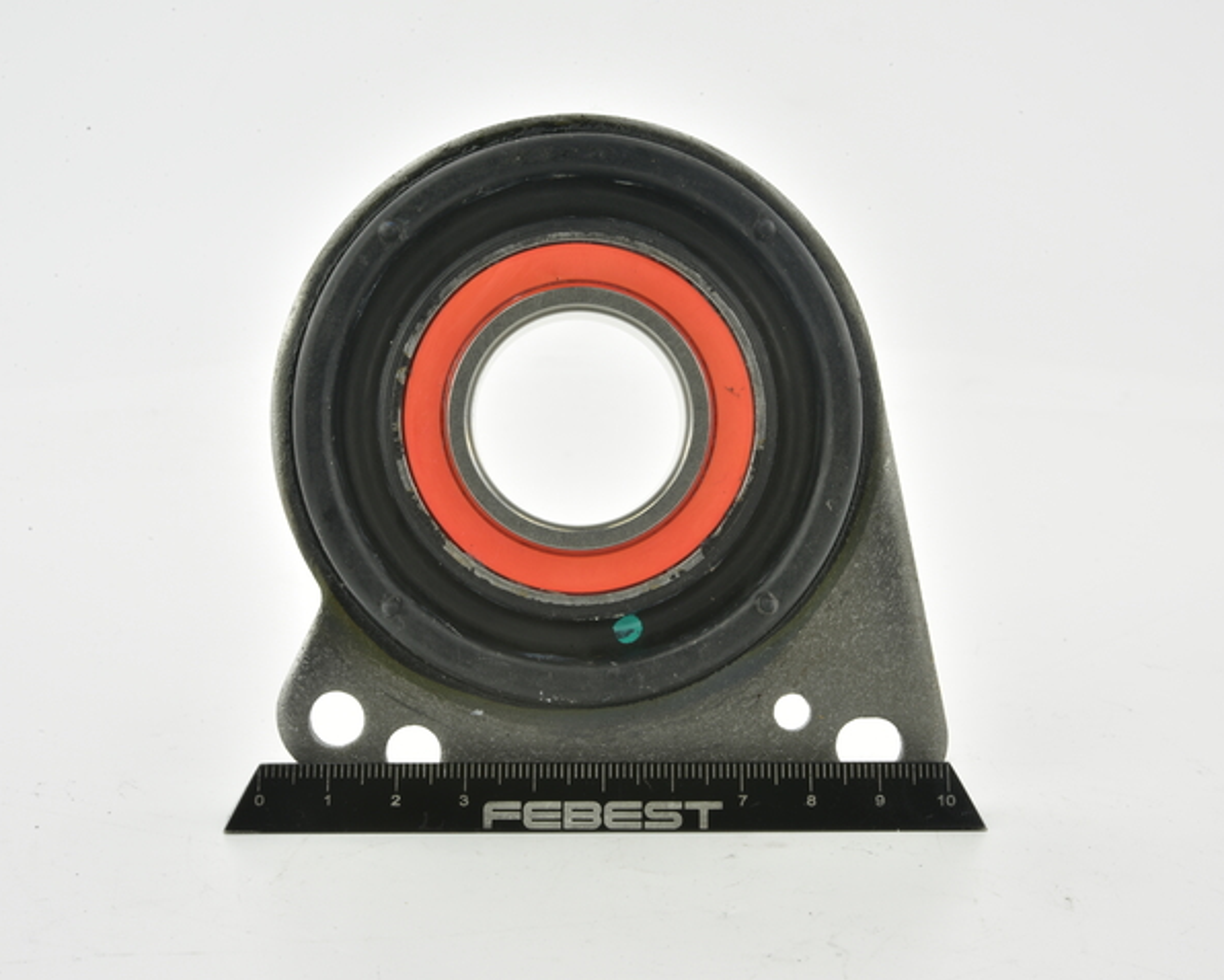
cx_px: 602
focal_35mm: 68
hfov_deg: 27.9
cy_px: 489
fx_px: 2464
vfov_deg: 22.5
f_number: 32
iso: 64
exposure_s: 1/2.5
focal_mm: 60
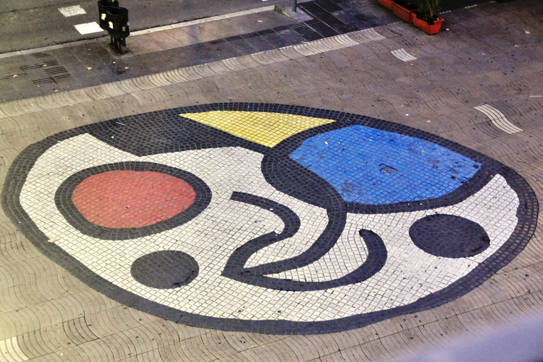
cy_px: 181
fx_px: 1244
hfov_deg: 24.6
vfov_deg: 16.6
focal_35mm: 82
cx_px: 272
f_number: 4.8
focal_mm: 55
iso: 1600
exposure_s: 1/15
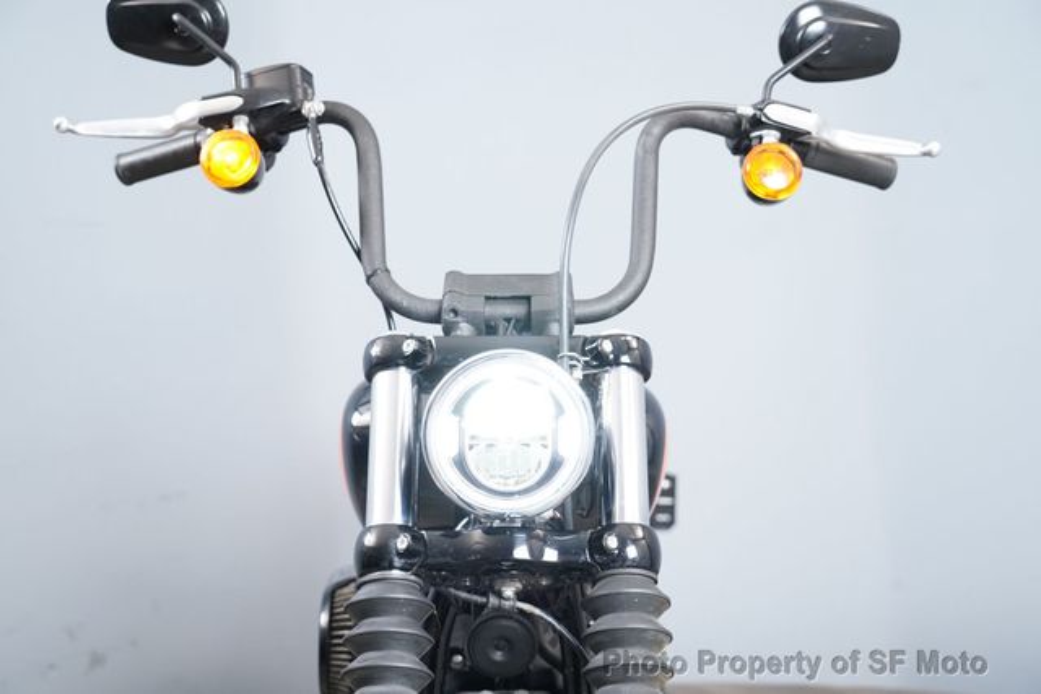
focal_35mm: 54
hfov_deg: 36.9
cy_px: 347
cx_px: 520
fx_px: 1562
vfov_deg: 25.1
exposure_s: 1/125
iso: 2000
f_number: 4
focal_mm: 54
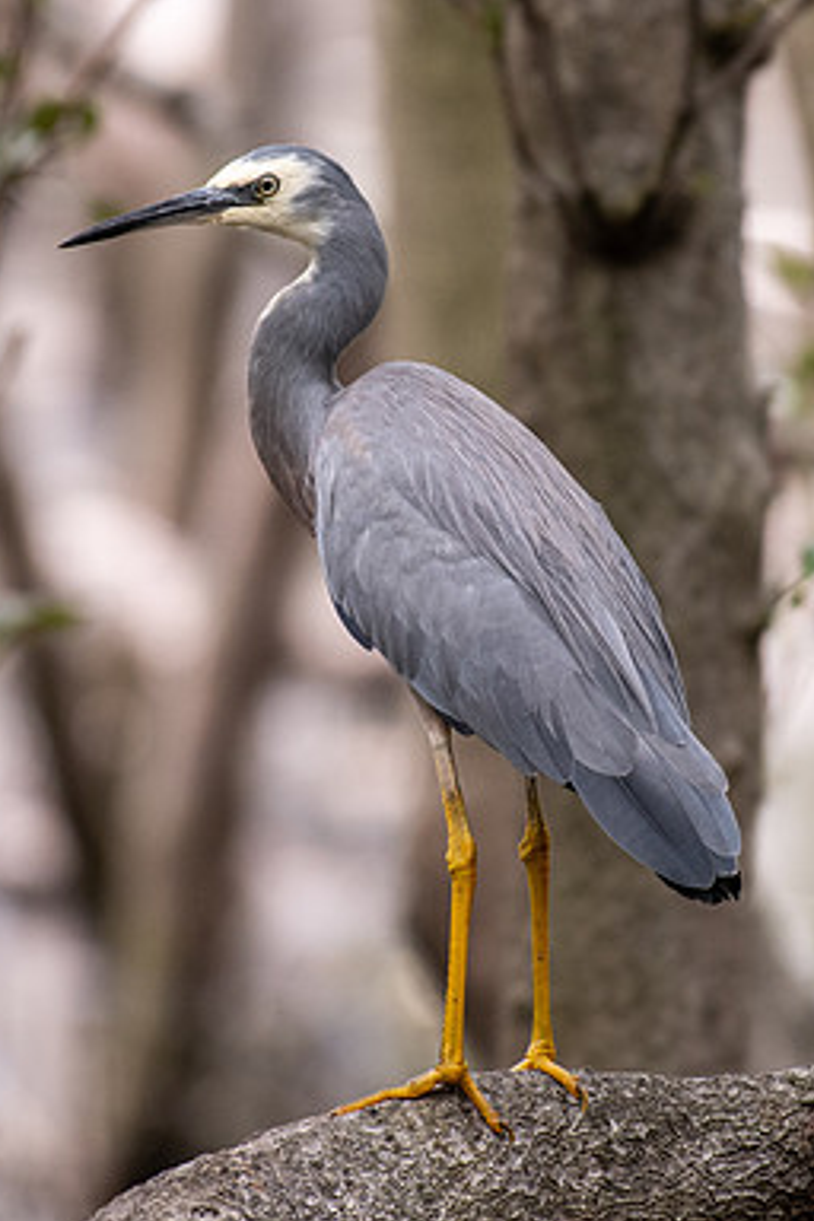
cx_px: 462
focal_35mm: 1275
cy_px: 517
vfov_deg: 1.6
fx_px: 43240
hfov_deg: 1.1
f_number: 5.6
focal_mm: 500
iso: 500
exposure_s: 1/320
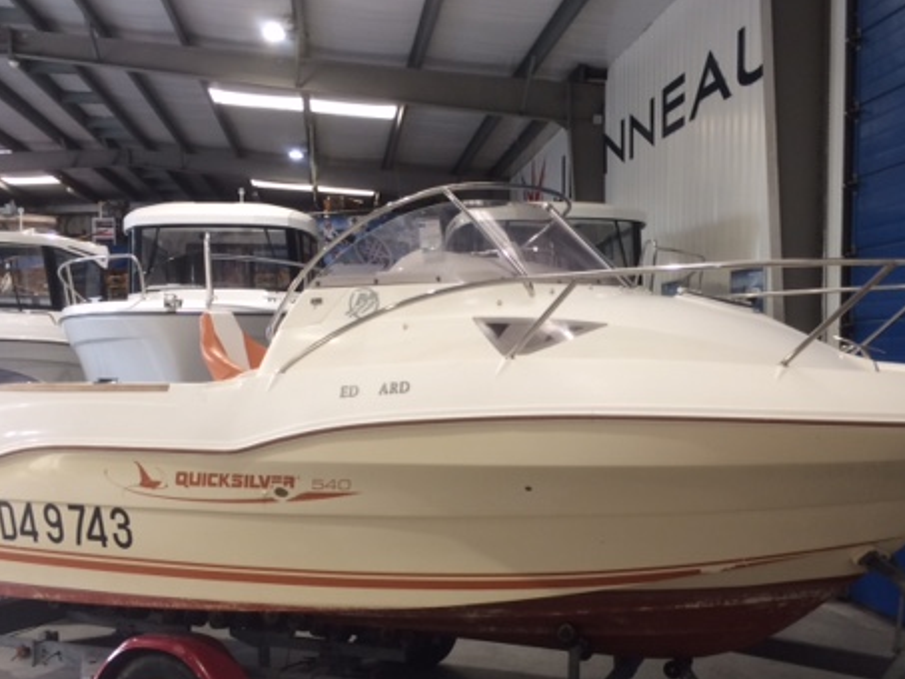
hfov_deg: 45.7
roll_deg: +0.4
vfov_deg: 35.0
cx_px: 495
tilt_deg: -2.6
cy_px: 423
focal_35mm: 41
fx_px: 1072
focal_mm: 4.15
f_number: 2.2
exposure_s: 1/33
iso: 40
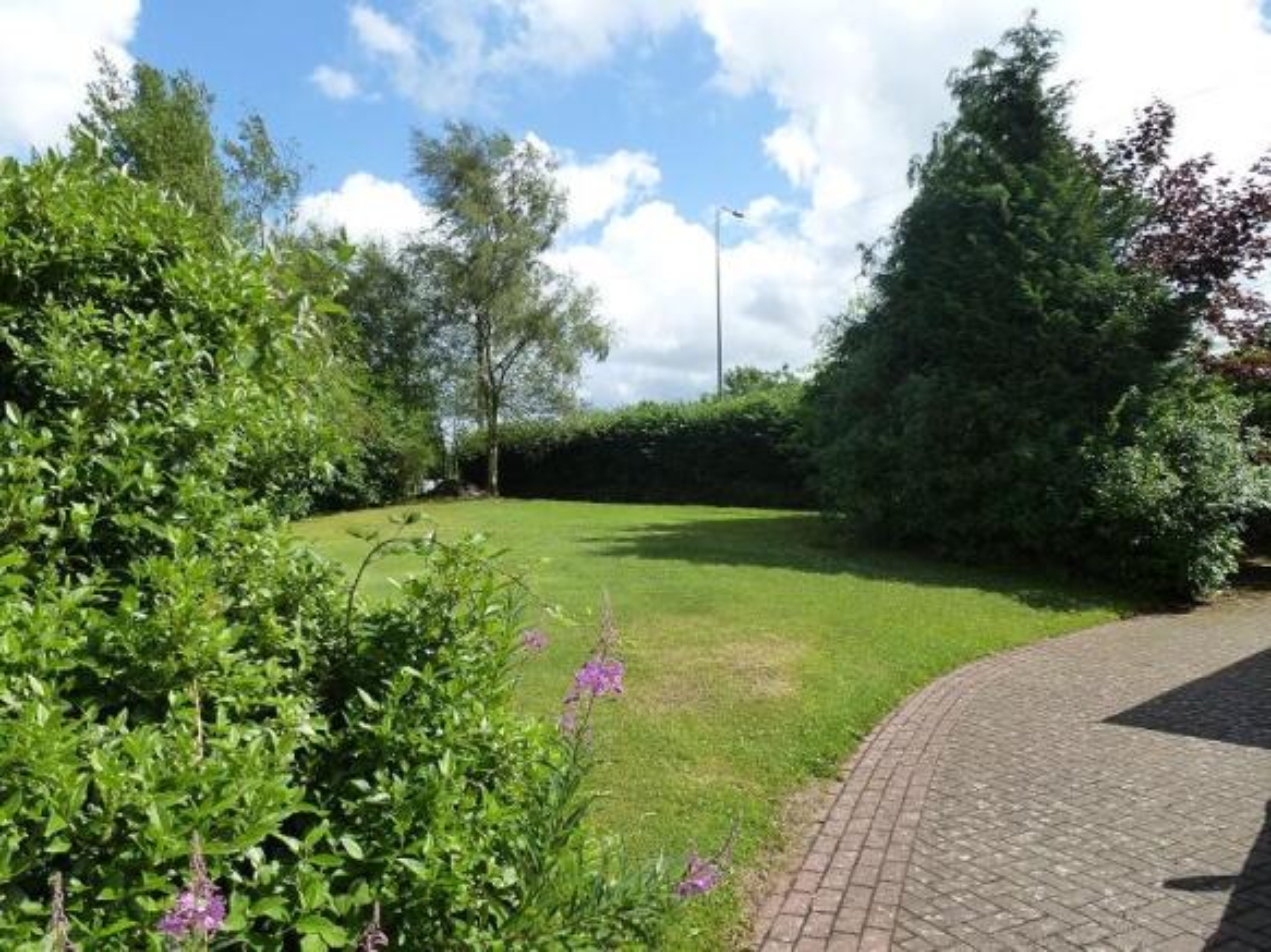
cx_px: 636
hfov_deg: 71.6
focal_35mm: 24
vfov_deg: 56.8
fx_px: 881
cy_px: 476
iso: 160
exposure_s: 1/640
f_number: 4
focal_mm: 4.3
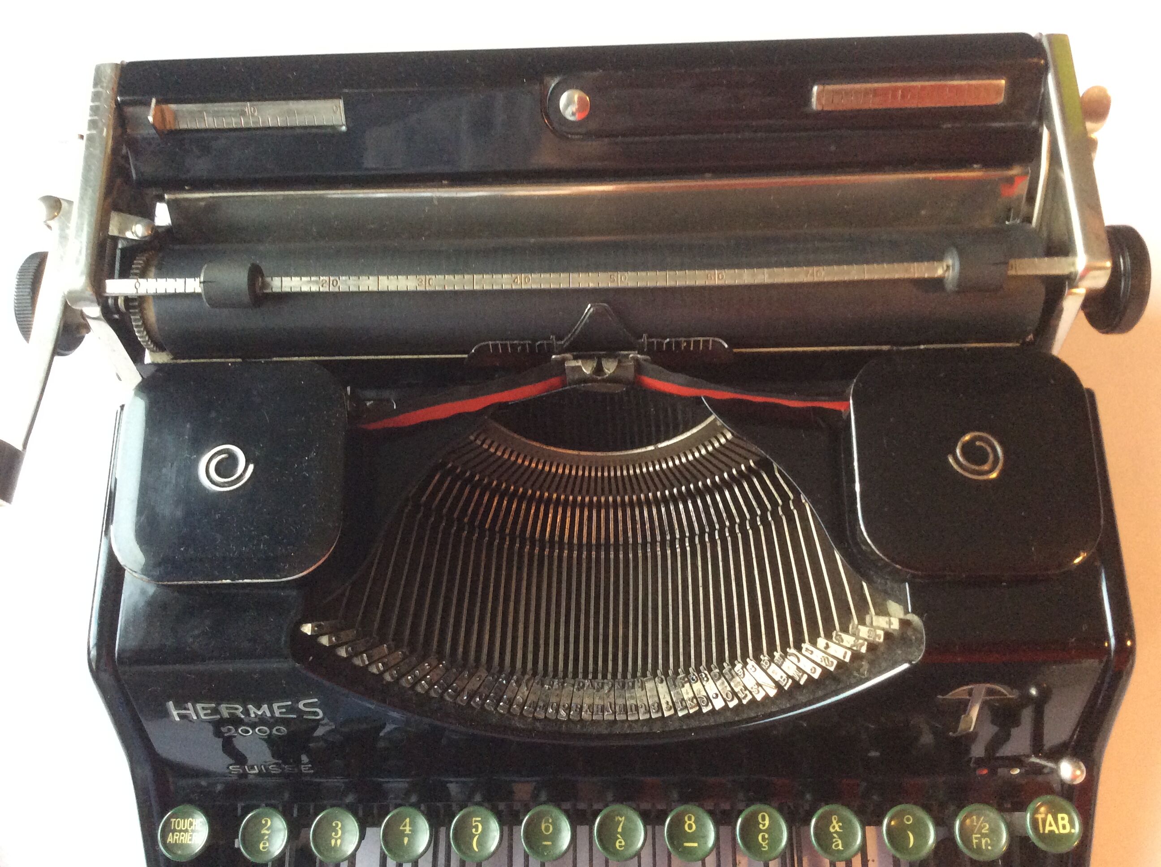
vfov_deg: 44.1
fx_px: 1072
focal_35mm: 32
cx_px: 580
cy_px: 434
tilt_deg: -74.2
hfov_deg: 56.9
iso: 200
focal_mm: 3.3
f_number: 2.4
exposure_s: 1/25
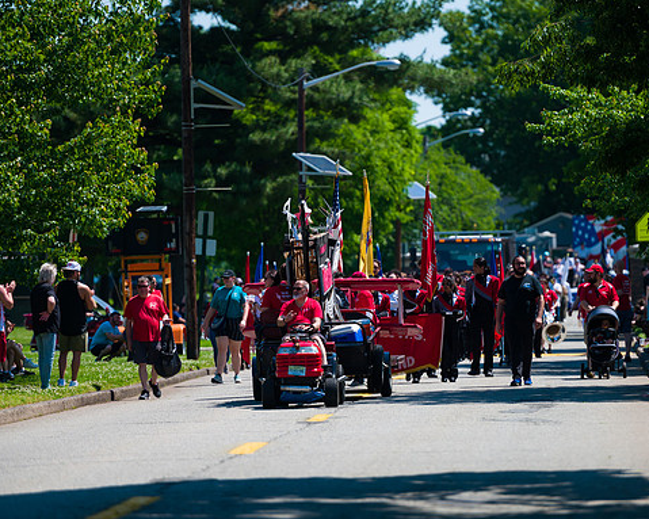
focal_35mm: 227
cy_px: 260
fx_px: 4359
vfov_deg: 6.8
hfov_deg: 8.5
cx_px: 390
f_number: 3.2
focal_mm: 200
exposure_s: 1/4000
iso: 200
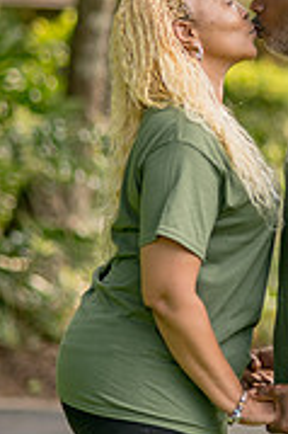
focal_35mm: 214
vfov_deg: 9.6
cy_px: 192
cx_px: 301
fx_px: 2573
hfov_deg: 6.4
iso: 100
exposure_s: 1/200
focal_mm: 85
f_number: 2.2
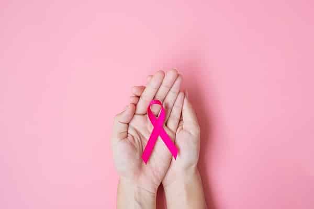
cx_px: 157
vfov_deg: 25.5
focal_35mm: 53
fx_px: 462
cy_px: 104
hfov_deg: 37.5
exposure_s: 1/350
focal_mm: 35
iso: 200
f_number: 4
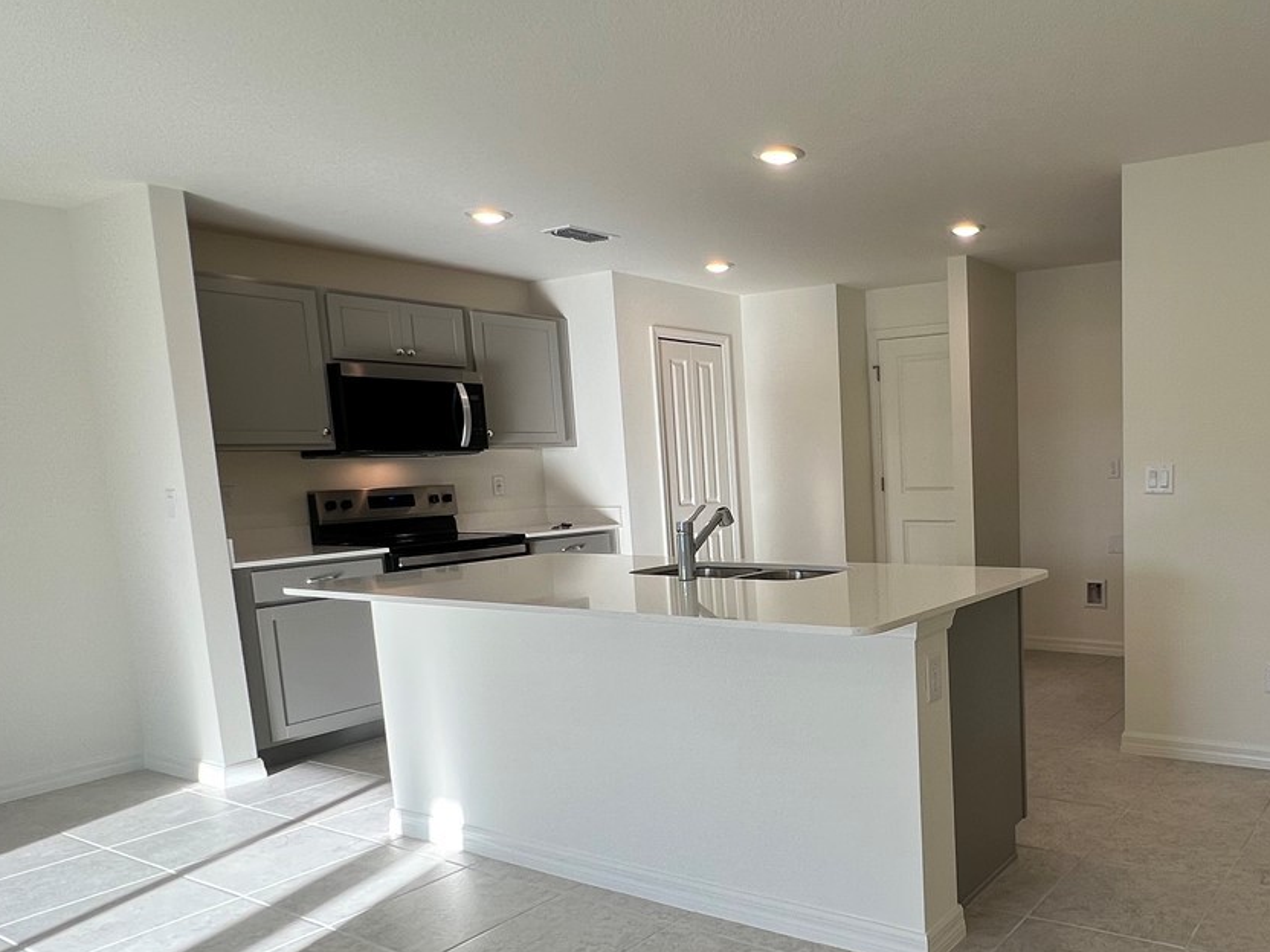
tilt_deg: -8.4
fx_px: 917
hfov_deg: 65.0
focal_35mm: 25
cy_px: 590
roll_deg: +1.6
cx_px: 959
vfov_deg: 54.3
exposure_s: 1/120
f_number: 1.8
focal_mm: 1.57
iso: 32
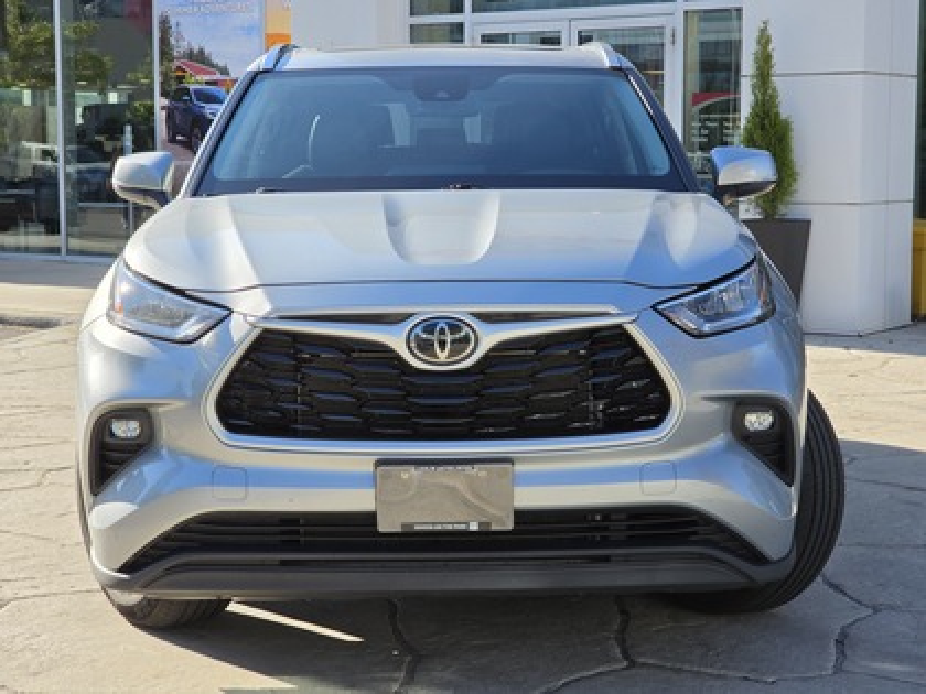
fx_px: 1846
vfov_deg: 21.3
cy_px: 347
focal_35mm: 69
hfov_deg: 28.2
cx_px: 463
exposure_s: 1/499
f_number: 2.4
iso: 25
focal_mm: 7
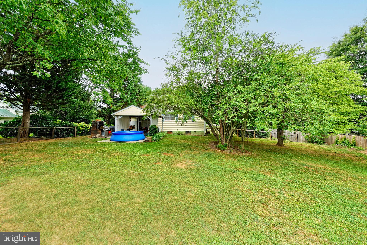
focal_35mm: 14
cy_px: 122
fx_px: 143
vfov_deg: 81.2
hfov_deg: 104.2
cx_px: 184
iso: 320
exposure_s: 1/125
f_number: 5.6
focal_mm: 14
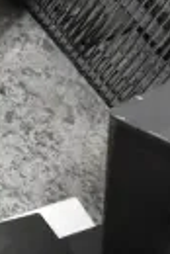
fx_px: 1293
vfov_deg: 11.0
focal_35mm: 183
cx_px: -401
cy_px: -58
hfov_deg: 6.6
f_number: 5.6
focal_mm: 26
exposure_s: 1/125
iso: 6400
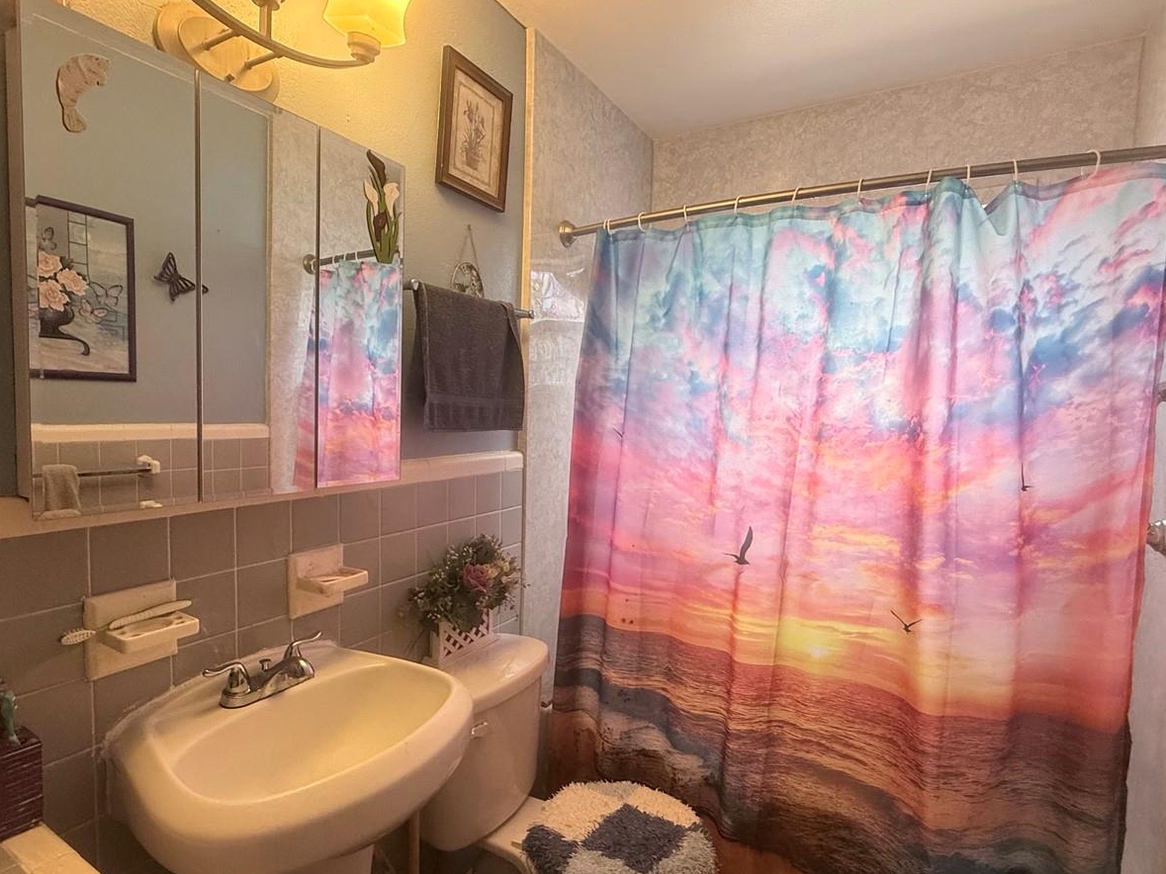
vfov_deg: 68.7
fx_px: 640
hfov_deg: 84.6
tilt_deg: -4.1
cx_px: 566
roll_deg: -1.6
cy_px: 448
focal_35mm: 19
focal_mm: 2.22
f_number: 2.2
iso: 320
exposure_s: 1/120
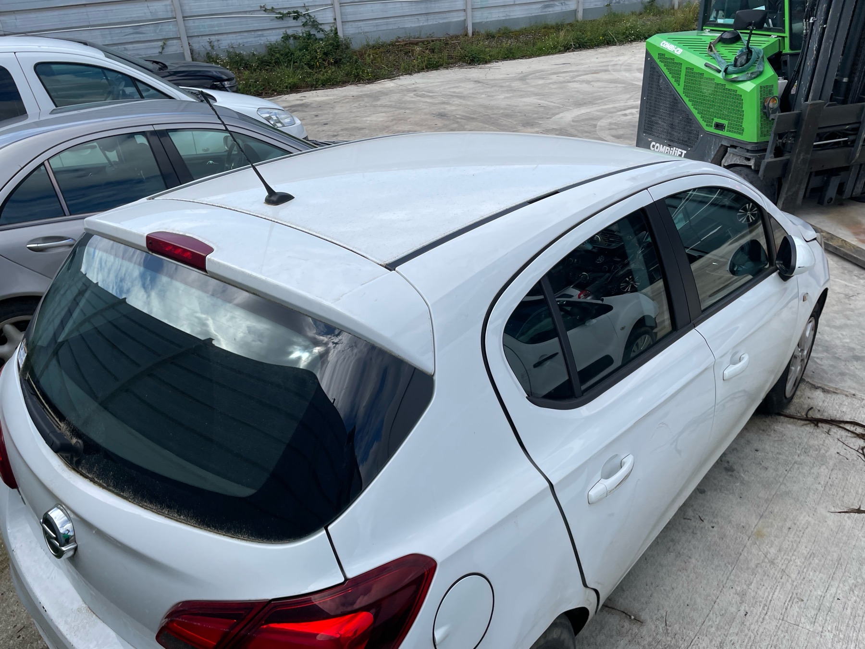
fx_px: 650
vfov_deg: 53.1
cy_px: 324
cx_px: 432
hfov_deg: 67.3
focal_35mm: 26
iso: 32
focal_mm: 4.2
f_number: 1.6
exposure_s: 1/2882
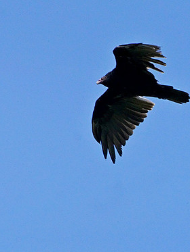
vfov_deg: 1.1
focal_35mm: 1793
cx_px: 115
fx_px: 13114
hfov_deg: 0.8
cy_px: 130
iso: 6400
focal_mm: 1200
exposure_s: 1/3200
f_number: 20
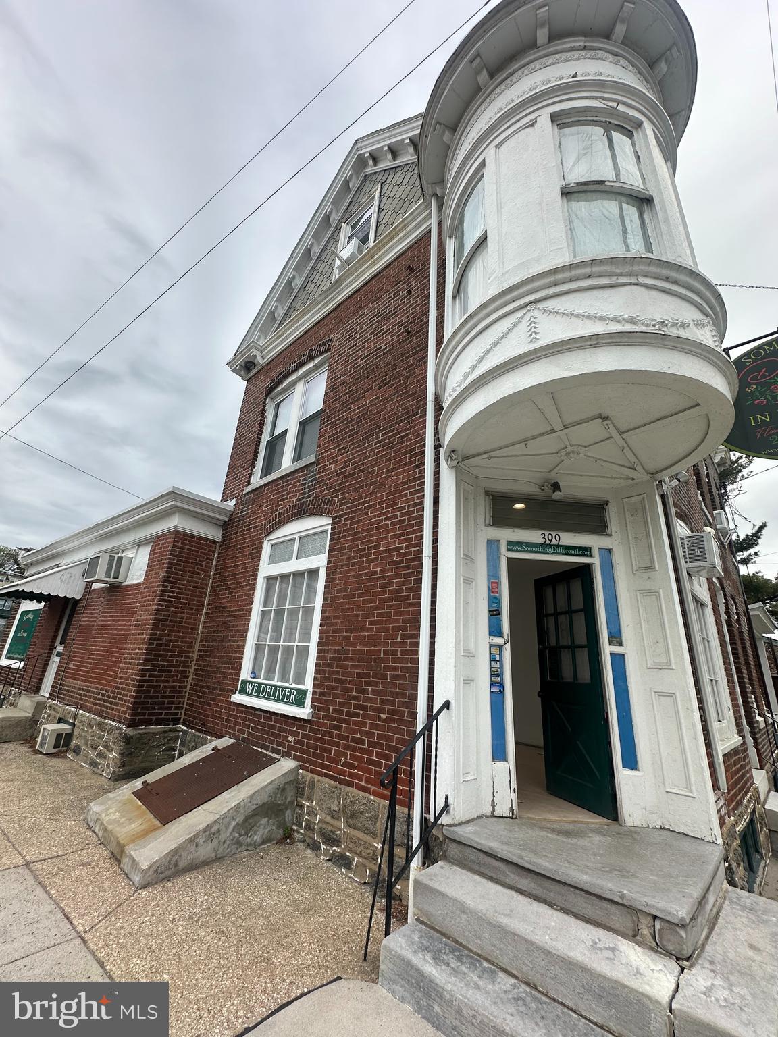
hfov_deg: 85.7
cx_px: 389
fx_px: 420
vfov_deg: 102.1
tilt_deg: +19.3
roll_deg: -5.4
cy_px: 518
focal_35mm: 14
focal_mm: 2.22
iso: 40
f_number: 2.2
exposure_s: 1/1276
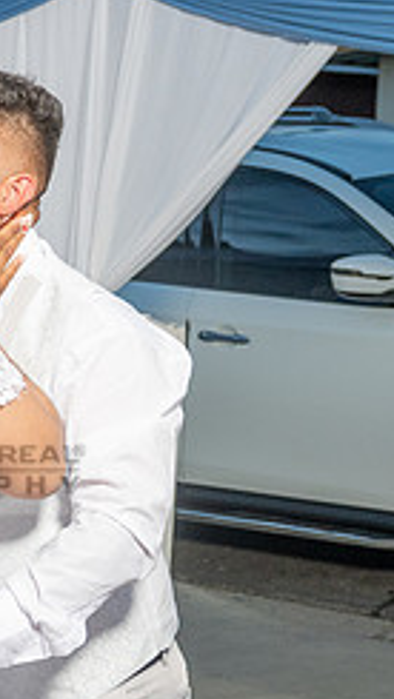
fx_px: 2134
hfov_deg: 10.4
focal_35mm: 115
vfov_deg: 18.3
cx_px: -91
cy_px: 645
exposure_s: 1/160
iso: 250
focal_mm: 24
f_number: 4.5
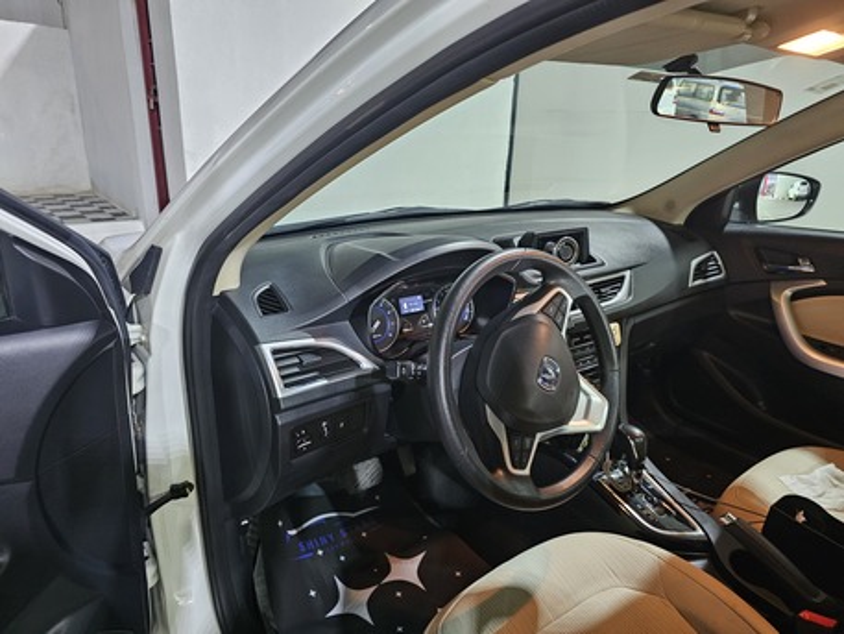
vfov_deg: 58.9
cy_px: 317
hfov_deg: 73.9
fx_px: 561
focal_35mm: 23
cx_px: 422
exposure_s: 1/24
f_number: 1.7
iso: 500
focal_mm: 6.3
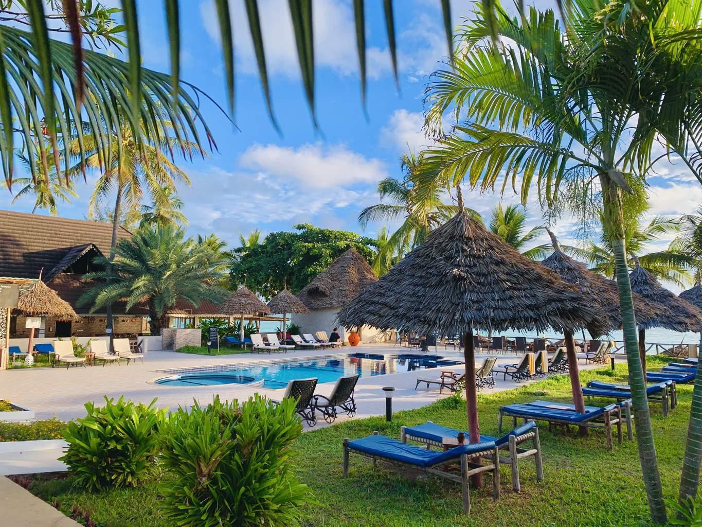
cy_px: 264
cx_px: 351
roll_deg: +0.4
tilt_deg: +3.2
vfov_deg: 53.1
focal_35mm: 26
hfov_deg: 67.3
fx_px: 527
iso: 25
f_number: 1.8
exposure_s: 1/796
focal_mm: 4.25
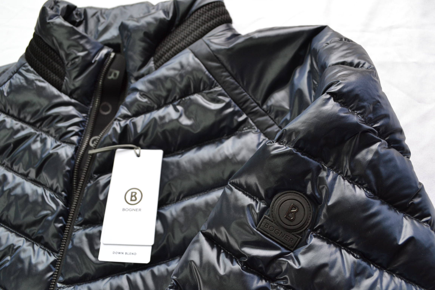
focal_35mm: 30
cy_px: 145
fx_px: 362
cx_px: 218
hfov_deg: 61.9
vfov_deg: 43.6
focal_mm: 20
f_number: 5.6
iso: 400
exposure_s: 1/125
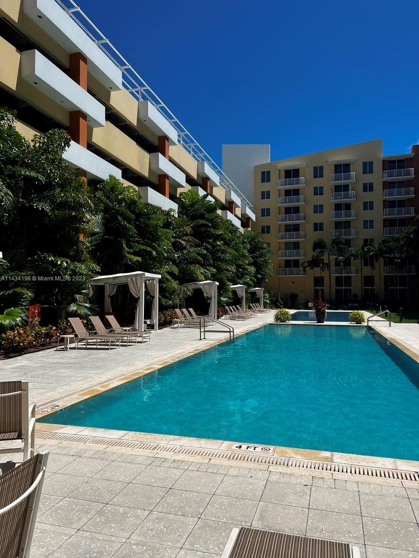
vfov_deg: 67.3
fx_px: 420
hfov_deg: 53.1
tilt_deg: +2.5
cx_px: 210
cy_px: 279
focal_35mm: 26
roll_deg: +0.0
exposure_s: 1/8696
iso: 50
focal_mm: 5.7
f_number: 1.5
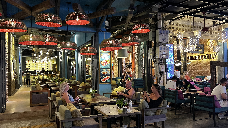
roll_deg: +1.4
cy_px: 68
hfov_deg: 66.1
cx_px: 113
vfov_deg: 40.2
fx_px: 175
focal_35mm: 29
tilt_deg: +0.7
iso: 400
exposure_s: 1/33
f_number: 1.5
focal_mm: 5.7
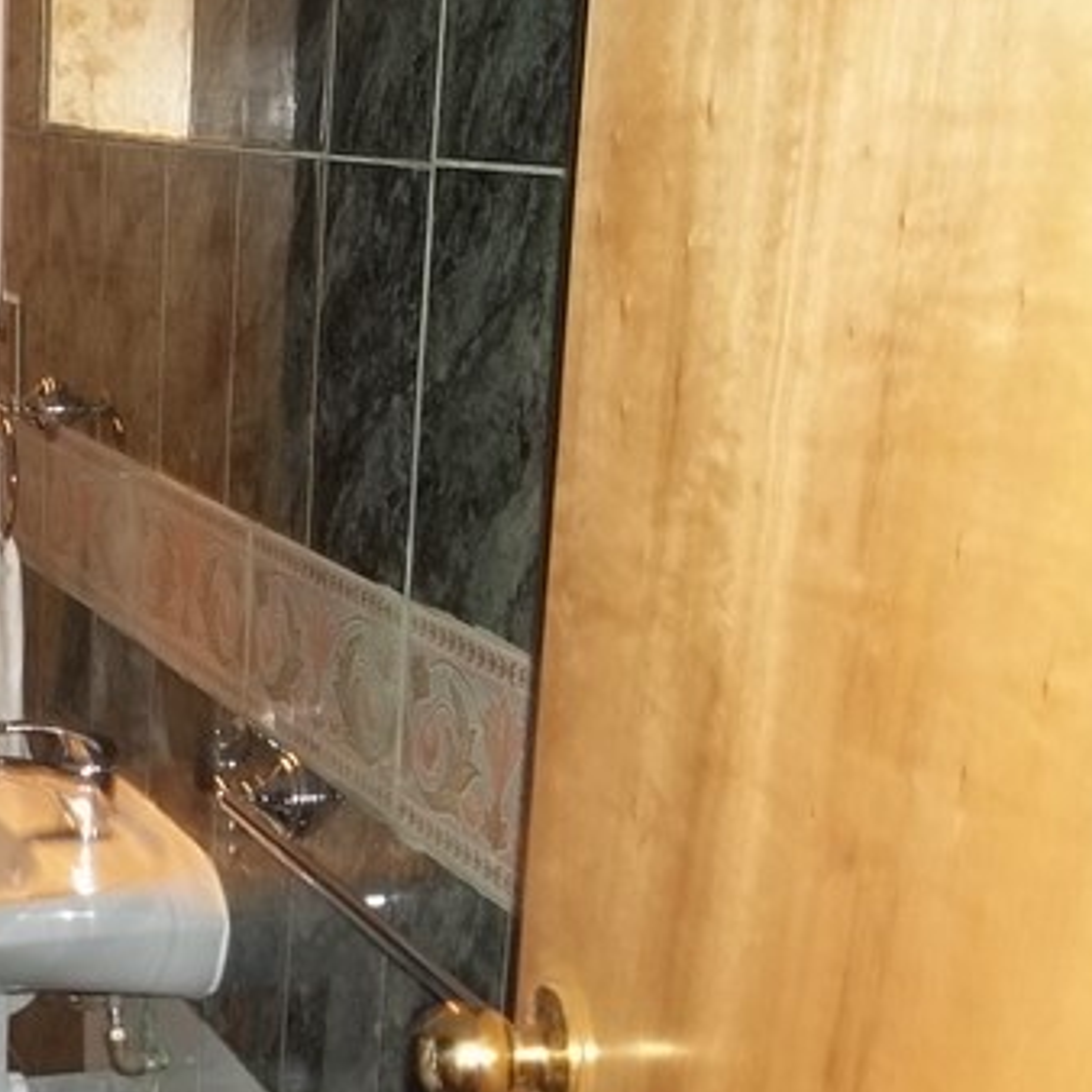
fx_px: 2463
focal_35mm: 69
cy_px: 830
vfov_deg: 24.7
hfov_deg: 23.8
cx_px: -36
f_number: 3.3
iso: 160
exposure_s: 1/30
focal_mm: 5.9
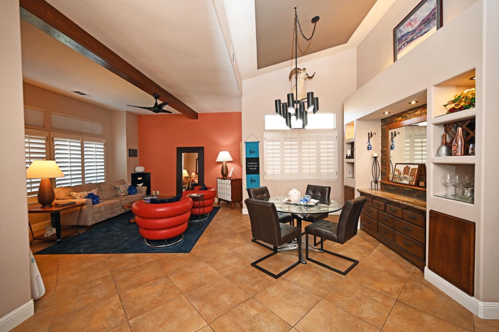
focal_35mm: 14
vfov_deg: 81.1
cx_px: 250
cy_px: 166
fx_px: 194
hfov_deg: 104.3
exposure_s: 1/60
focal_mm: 14
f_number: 4
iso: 560
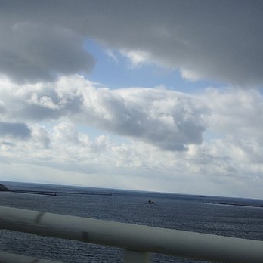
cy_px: 135
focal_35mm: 65
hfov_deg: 26.4
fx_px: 559
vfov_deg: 26.5
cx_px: 172
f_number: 5
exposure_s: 1/400
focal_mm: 8.2
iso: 50
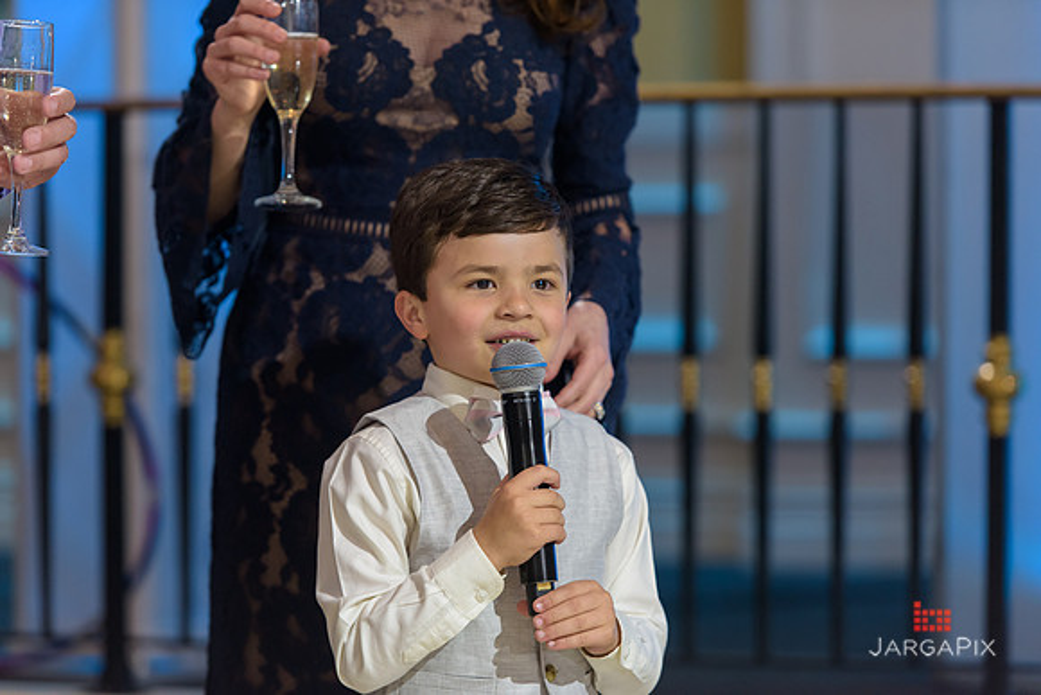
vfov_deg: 8.3
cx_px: 520
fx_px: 4772
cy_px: 348
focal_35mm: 165
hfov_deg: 12.4
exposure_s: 1/125
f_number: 3.2
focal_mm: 165
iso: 1600
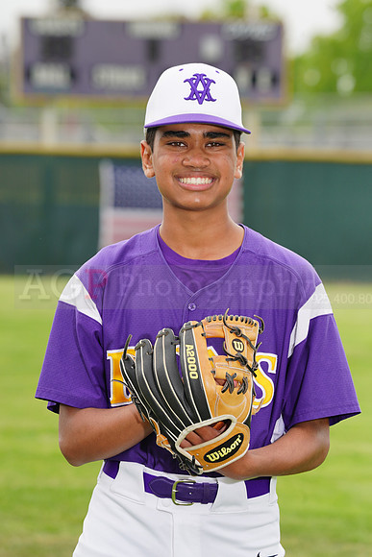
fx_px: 3779
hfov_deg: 5.6
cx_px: 186
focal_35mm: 244
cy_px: 278
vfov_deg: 8.4
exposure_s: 1/250
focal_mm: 244
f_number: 9
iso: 200
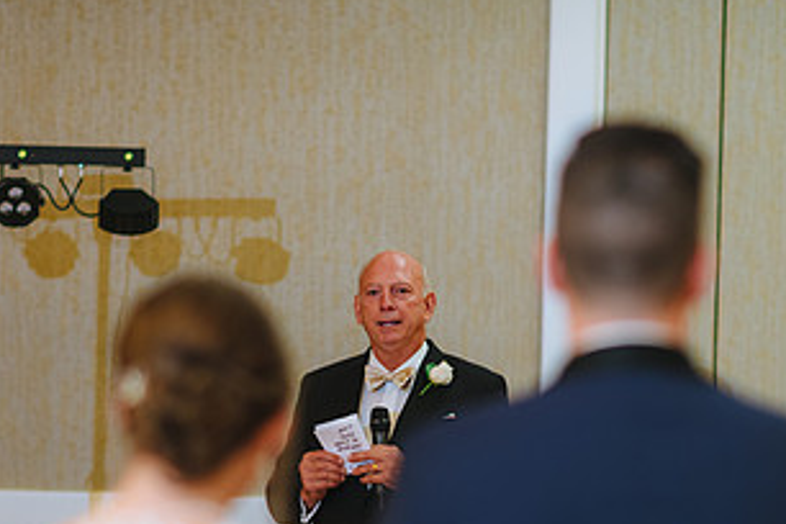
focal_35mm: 161
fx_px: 3515
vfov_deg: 8.5
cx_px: 411
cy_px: 484
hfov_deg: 12.8
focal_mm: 85
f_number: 2
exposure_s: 1/100
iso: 500
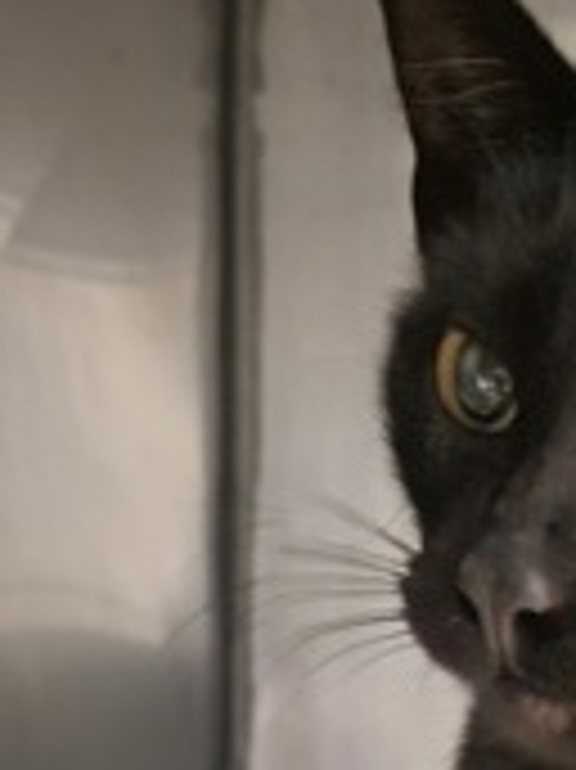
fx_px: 1422
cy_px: 923
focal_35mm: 64
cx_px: 664
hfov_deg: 21.5
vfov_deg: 26.8
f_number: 1.8
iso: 1250
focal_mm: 5.4
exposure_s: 1/9.99
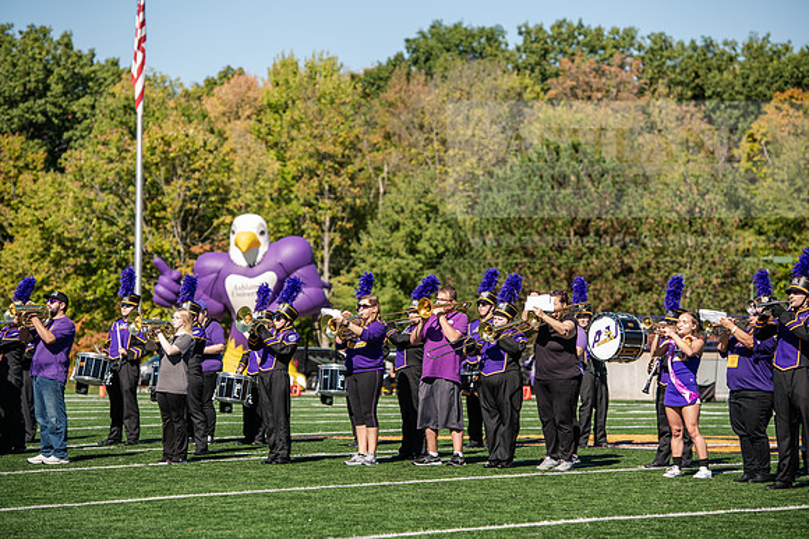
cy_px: 270
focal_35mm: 135
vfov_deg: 10.2
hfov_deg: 15.2
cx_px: 404
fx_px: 3034
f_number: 4
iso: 50
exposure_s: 1/320
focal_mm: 135
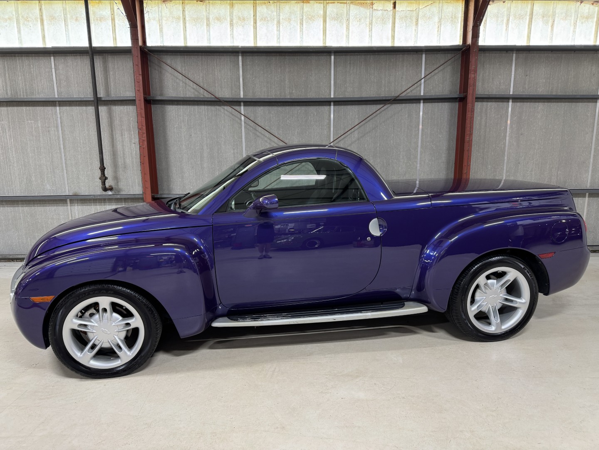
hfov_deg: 71.6
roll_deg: +0.6
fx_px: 415
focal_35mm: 24
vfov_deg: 56.8
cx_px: 300
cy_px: 225
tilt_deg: -10.8
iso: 160
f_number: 1.78
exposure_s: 1/60
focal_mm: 6.76
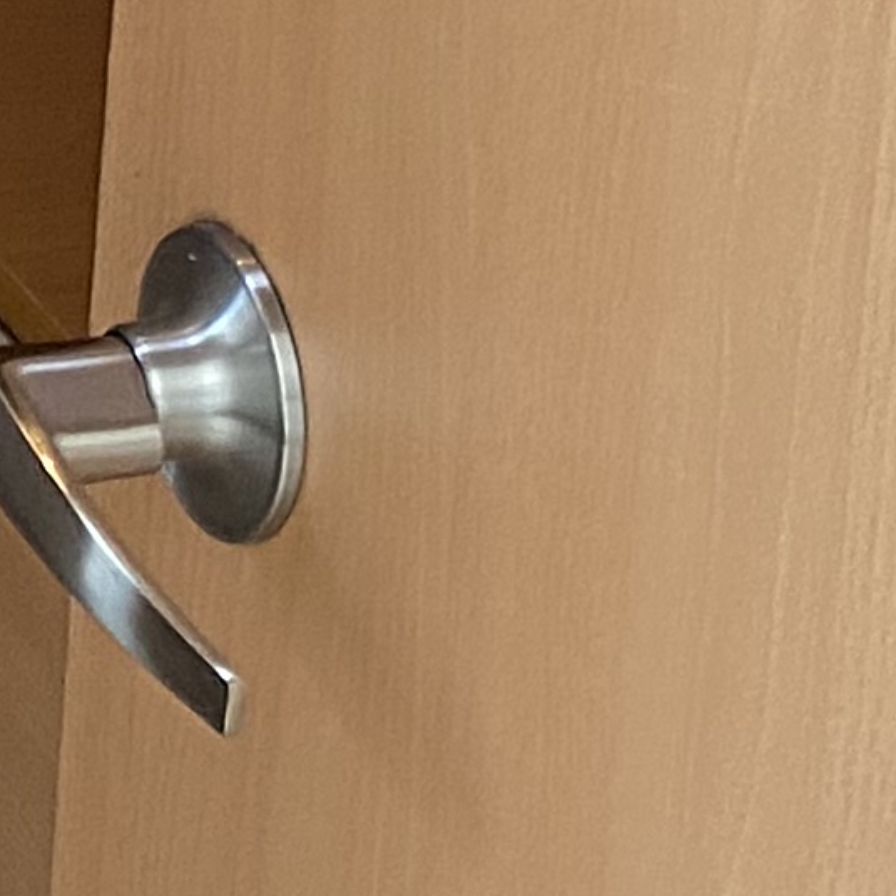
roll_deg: -3.0
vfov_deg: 8.8
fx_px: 5066
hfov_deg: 9.4
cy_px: -1558
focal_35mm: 173
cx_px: -993
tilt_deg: -6.9
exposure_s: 1/60
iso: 100
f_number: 1.8
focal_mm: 4.25
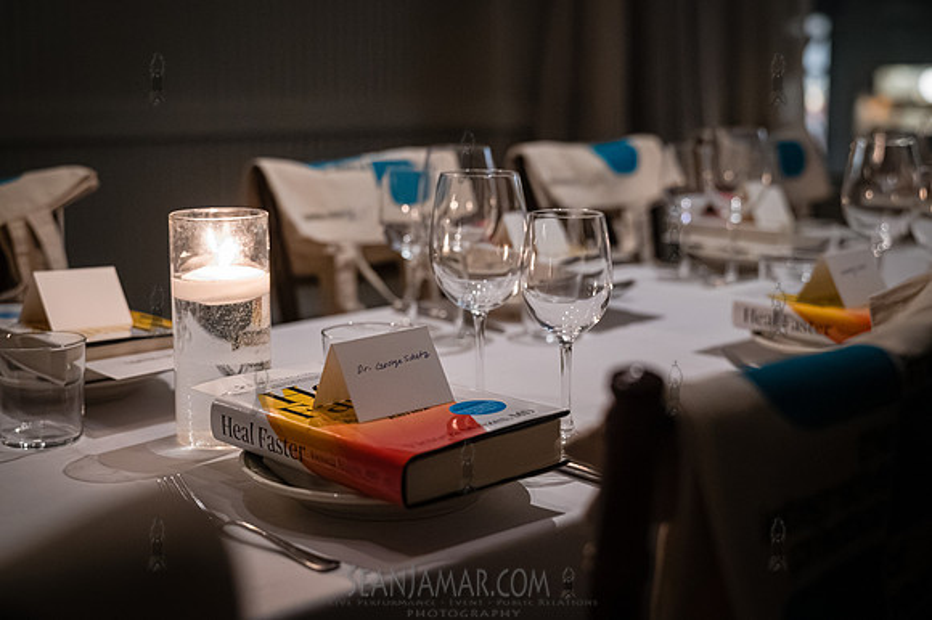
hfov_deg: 38.8
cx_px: 466
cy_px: 310
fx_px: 1324
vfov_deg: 26.4
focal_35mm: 51
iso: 12800
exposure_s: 1/250
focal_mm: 50
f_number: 2.8
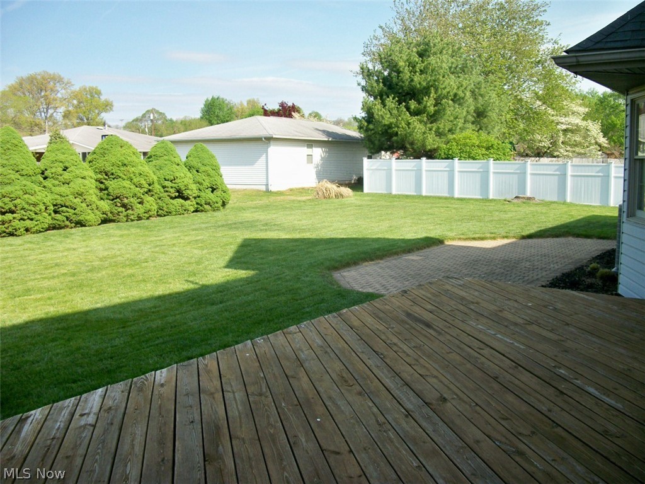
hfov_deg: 56.8
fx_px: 596
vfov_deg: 44.2
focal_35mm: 32
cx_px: 322
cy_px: 242
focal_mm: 5.7
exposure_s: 1/125
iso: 80
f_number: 8.8
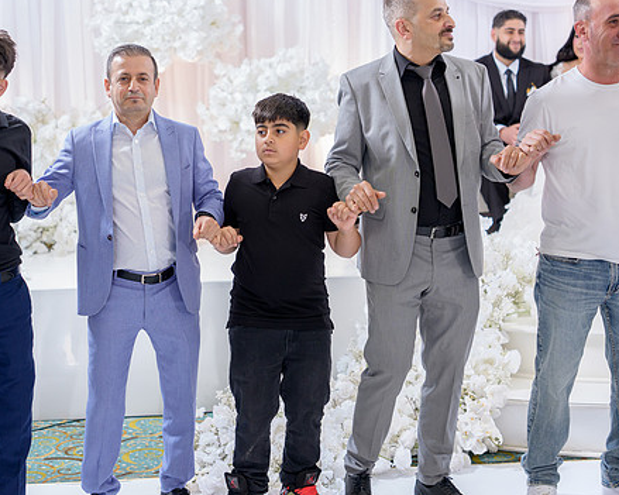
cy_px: 231
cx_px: 248
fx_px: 1136
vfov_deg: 24.6
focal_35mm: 62
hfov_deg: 30.4
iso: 640
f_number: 2
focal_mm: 50
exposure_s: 1/200
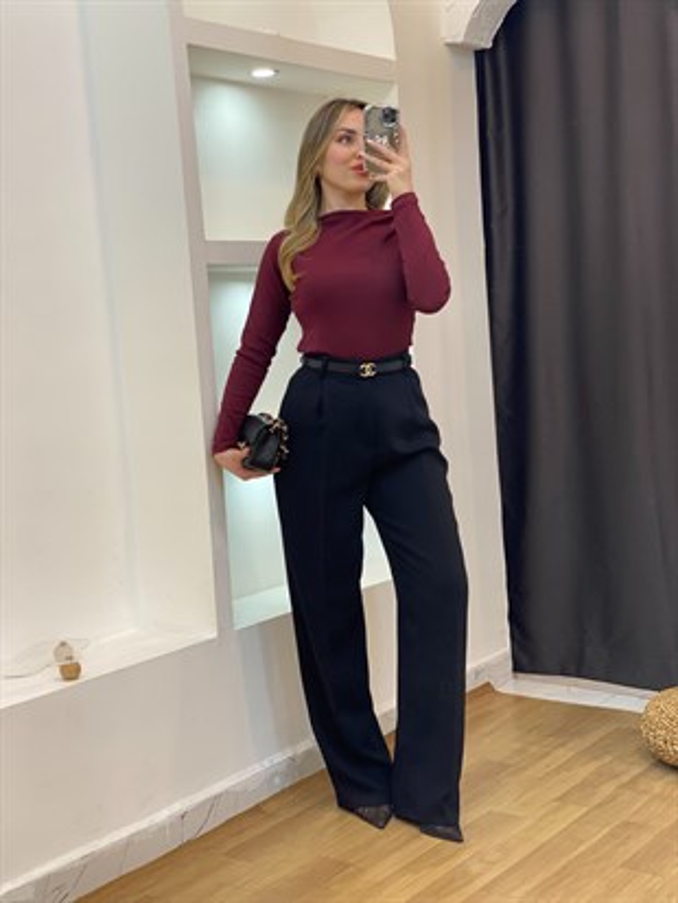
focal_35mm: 52
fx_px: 1357
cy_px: 452
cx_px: 339
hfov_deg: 28.0
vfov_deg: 36.8
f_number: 2
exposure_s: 1/100
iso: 100
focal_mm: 6
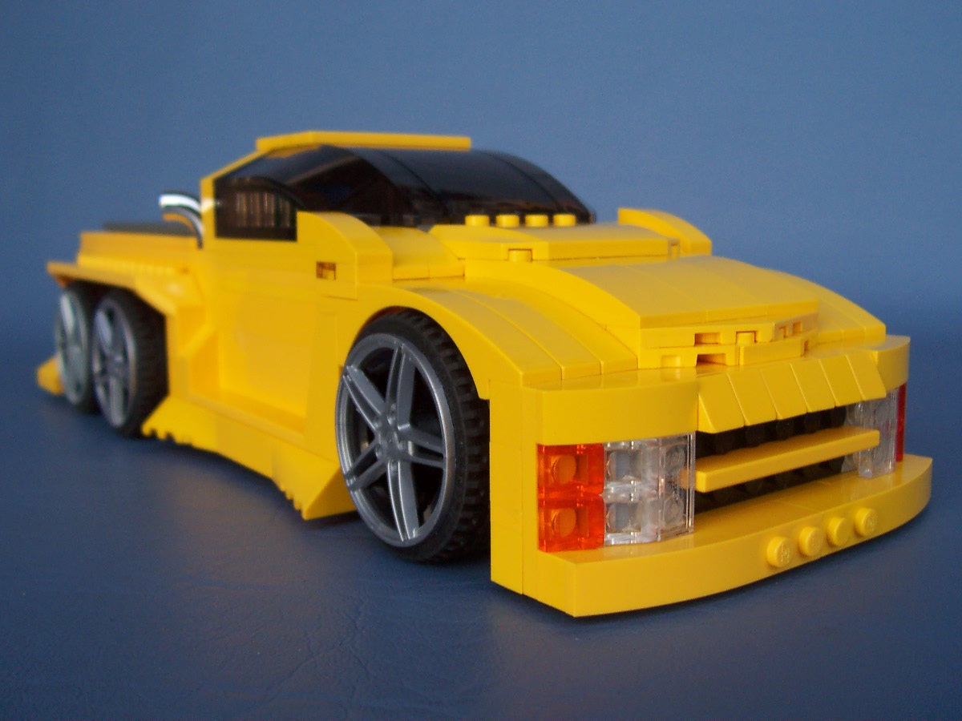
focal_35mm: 37
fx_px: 1028
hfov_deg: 50.1
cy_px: 360
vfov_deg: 38.7
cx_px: 481
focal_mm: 5.6
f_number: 2.8
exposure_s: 1/30
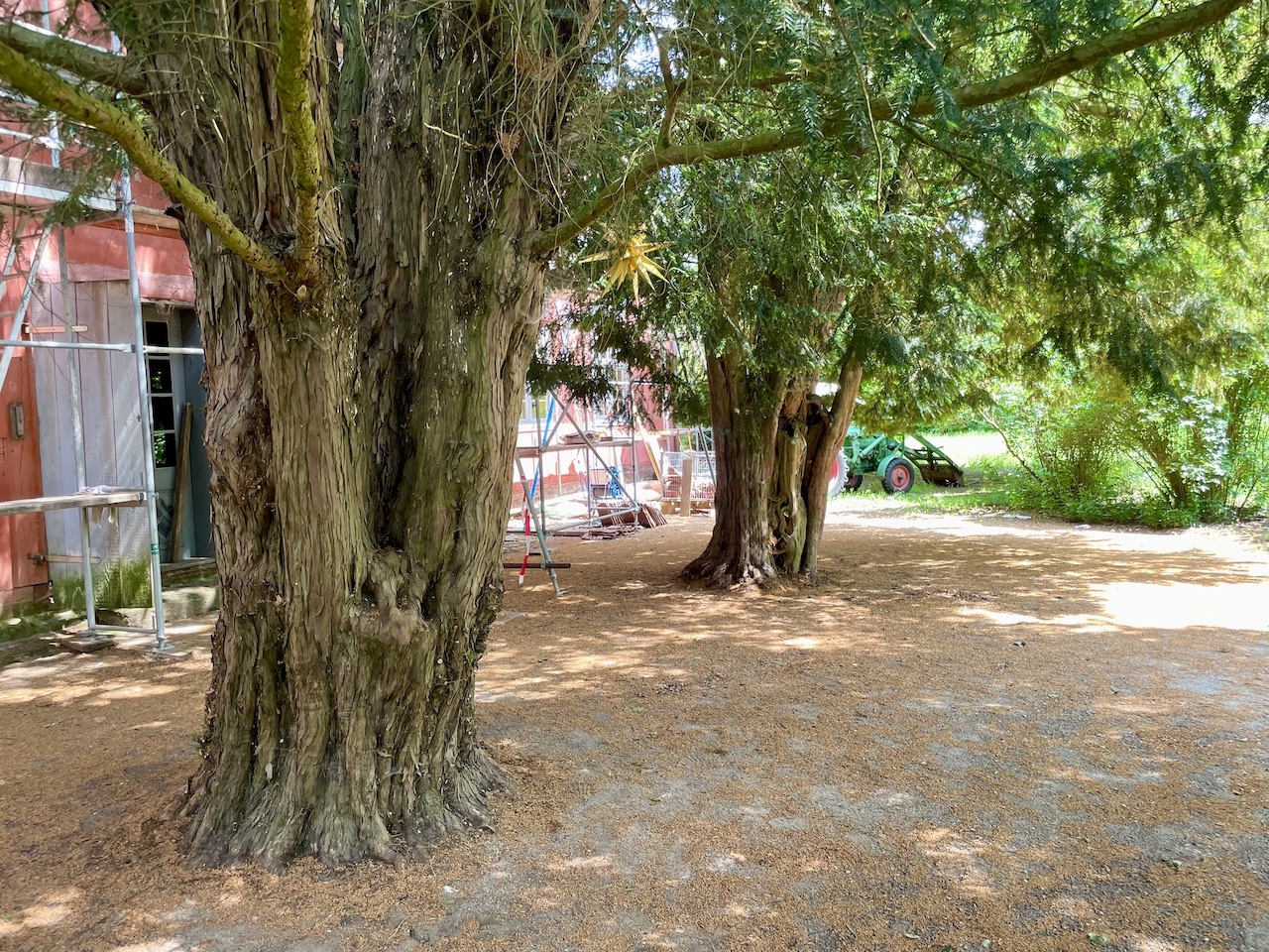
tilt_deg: -2.8
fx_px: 953
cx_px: 634
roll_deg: +1.8
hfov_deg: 67.3
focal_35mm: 26
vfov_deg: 53.1
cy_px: 476
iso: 100
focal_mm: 4.2
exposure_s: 1/121
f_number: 1.6
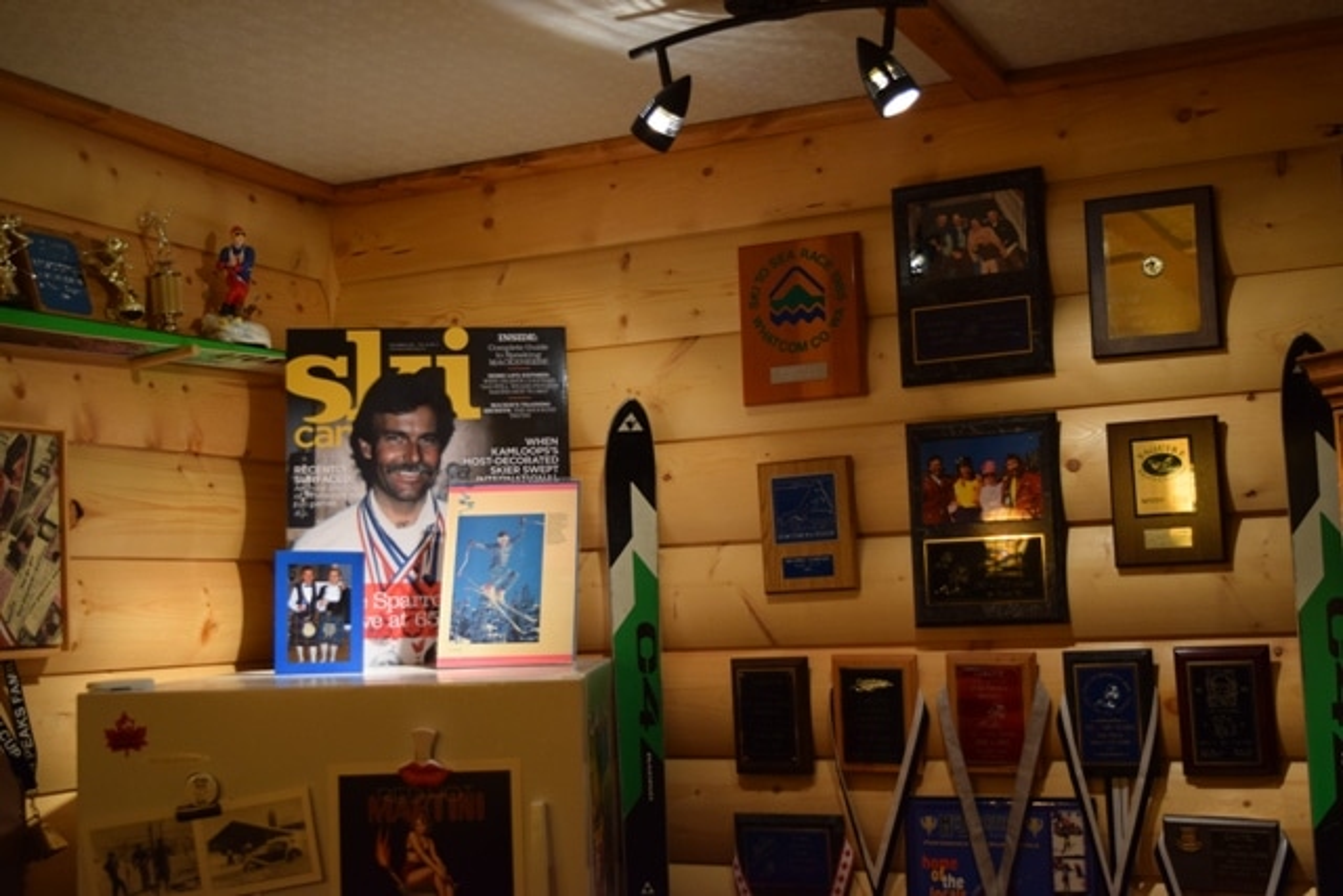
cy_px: 448
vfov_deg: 29.9
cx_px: 672
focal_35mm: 45
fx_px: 1679
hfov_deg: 43.6
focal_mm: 30
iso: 1000
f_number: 4.2
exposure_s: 1/60
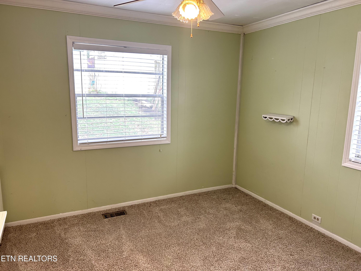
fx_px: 271
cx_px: 180
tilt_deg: -10.0
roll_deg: -0.9
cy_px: 136
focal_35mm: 26
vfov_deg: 53.1
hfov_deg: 67.3
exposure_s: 1/121
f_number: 1.5
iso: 100
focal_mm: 5.7
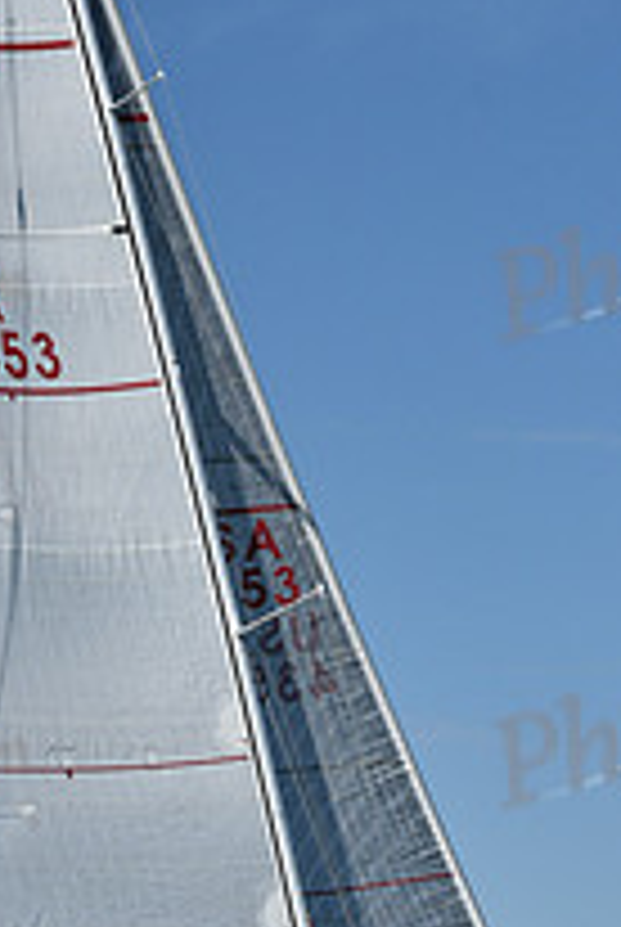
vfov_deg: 10.4
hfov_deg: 7.0
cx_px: 263
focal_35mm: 197
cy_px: 522
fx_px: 5080
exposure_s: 1/1600
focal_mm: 70
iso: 250
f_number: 8
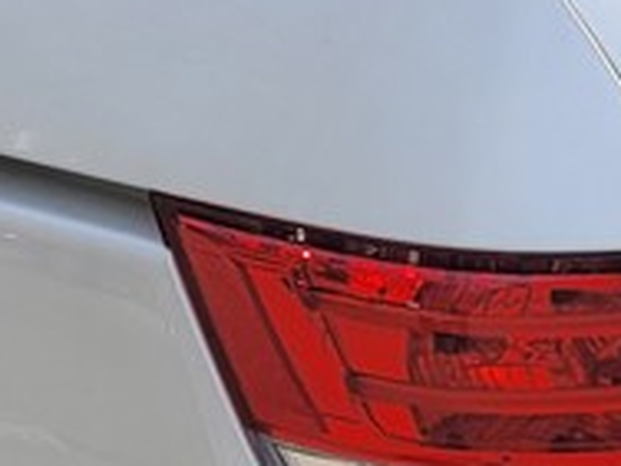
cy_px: 68
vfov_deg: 7.8
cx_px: 162
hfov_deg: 10.4
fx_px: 3409
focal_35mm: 190
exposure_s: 1/601
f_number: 1.8
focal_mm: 7
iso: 20
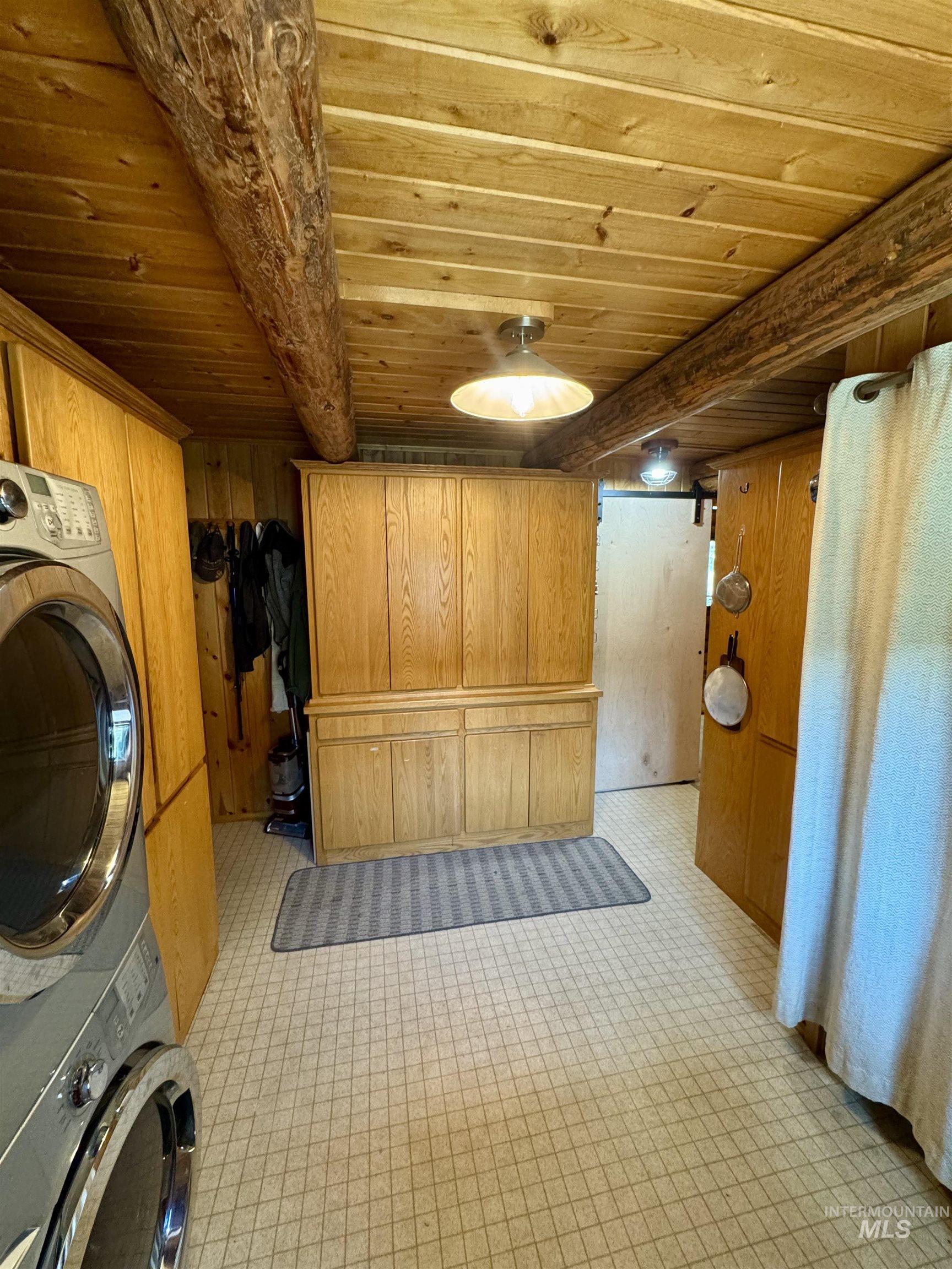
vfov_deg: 102.1
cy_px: 634
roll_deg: +1.4
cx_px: 476
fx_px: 513
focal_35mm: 14
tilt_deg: -7.9
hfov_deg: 85.7
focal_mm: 2.22
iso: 500
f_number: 2.2
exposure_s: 1/60
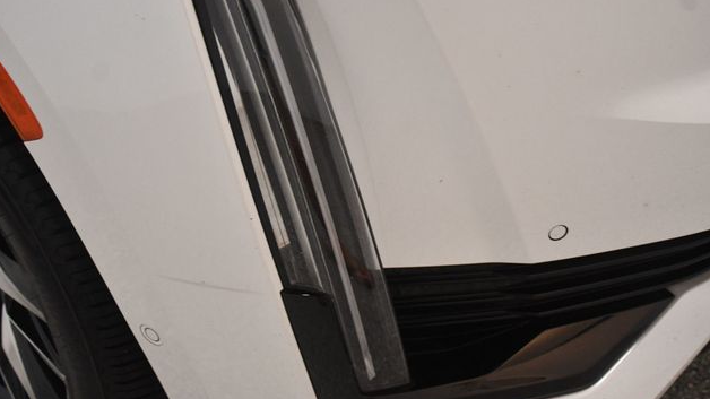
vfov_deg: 24.9
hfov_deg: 42.9
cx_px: 349
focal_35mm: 48
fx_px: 904
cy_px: 181
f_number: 4
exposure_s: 1/125
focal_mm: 30
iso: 2500
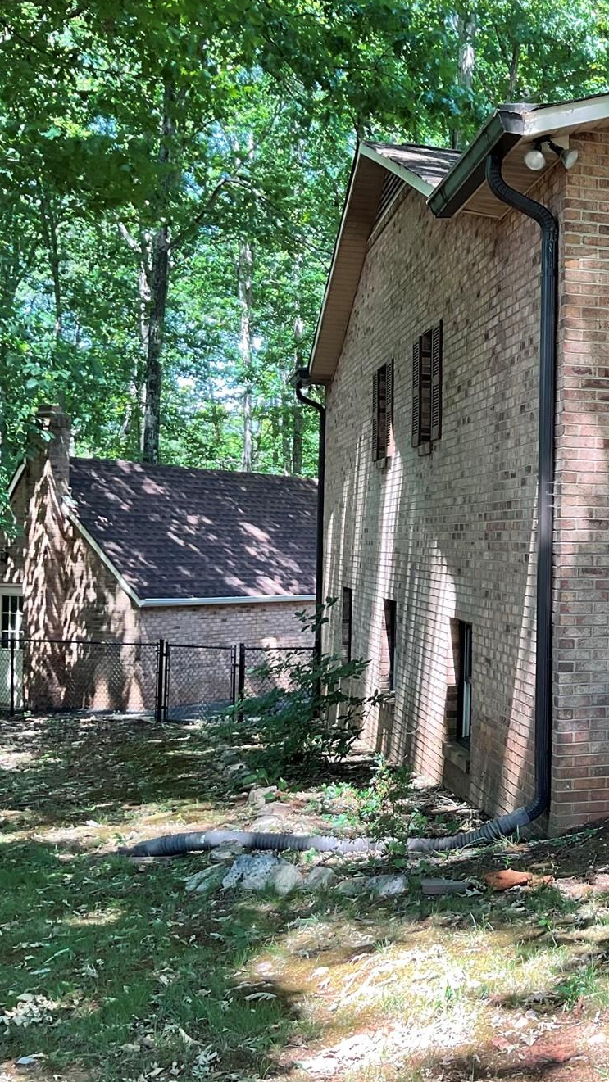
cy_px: 541
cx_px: 716
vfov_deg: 42.1
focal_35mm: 49
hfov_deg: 22.6
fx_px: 1407
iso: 32
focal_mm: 3
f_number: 1.8
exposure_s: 1/120
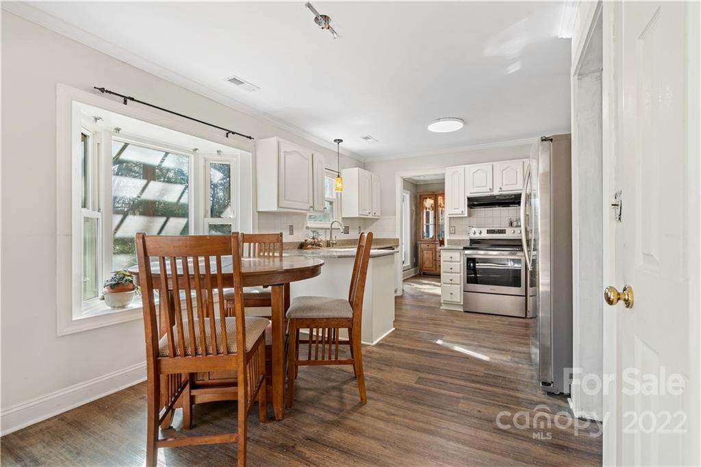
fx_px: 311
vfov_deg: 73.7
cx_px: 350
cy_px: 234
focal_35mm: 16
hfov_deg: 96.8
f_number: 9
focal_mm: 16
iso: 100
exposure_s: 1/2
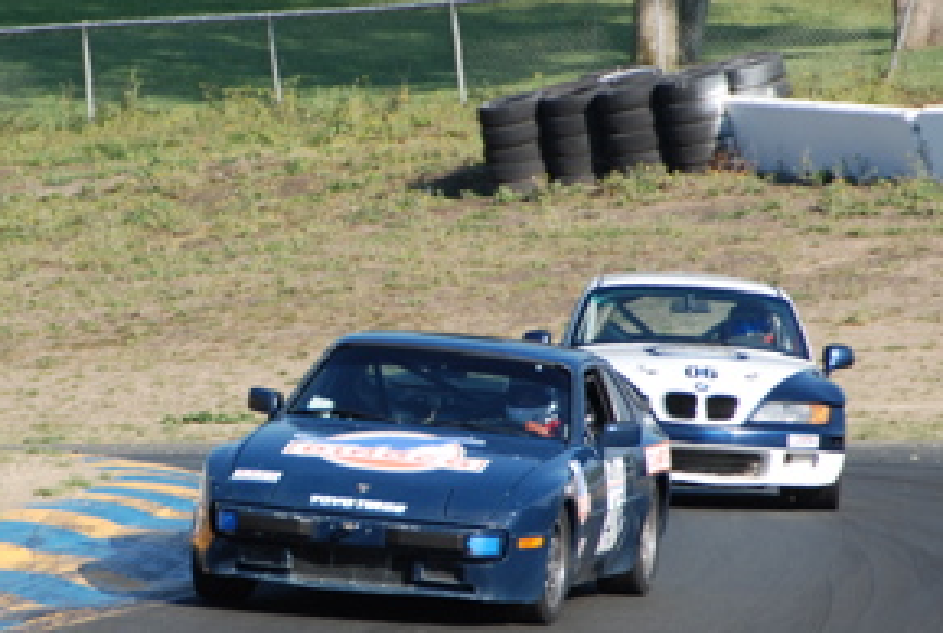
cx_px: 230
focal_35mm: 563
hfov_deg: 3.7
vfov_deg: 2.5
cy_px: 378
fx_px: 14778
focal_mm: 170
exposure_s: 1/640
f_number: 5.6
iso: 200
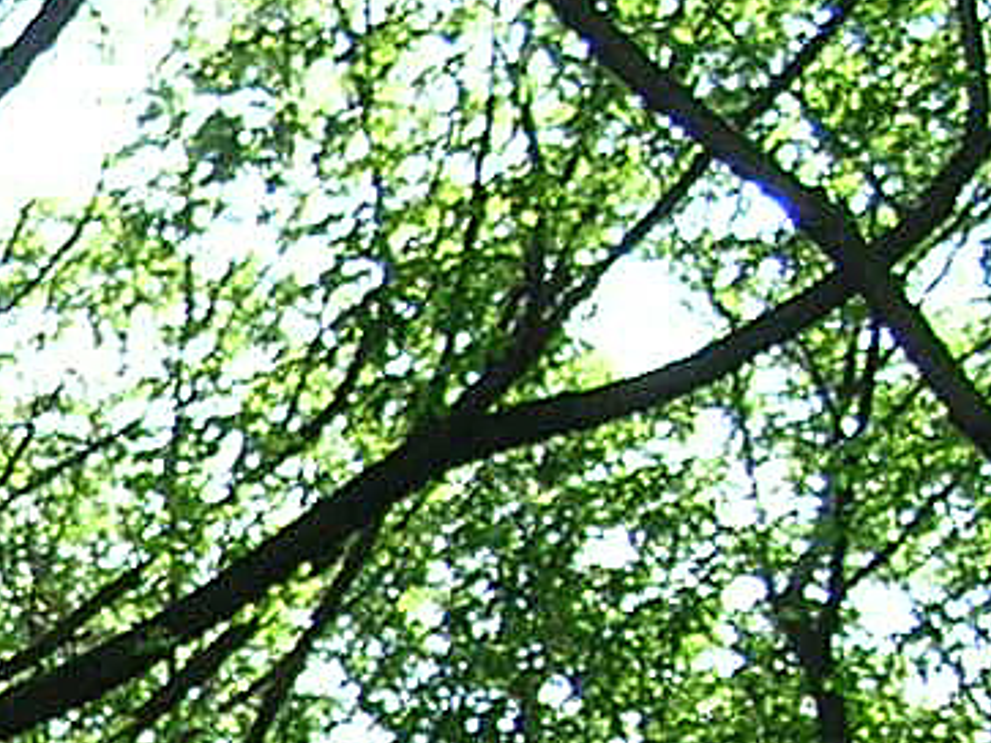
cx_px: -1493
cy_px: 1683
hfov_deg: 8.0
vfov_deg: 6.3
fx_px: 6496
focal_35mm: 227
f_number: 2.7
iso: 50
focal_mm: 6
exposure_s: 1/158
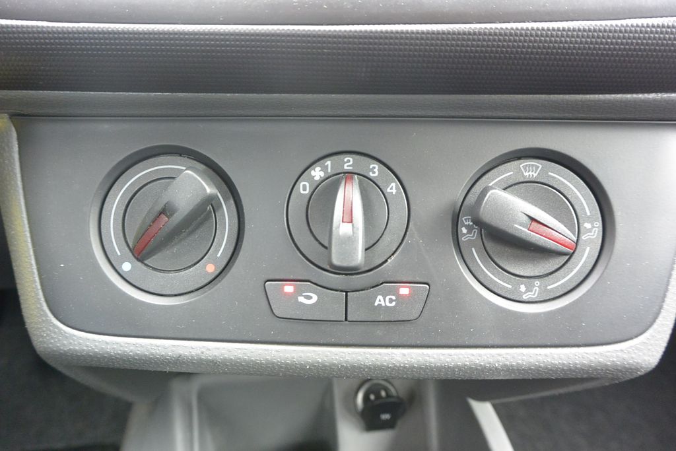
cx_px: 338
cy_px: 226
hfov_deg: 67.4
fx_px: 507
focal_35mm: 27
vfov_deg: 47.9
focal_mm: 10
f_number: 3.5
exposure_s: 1/60
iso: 800
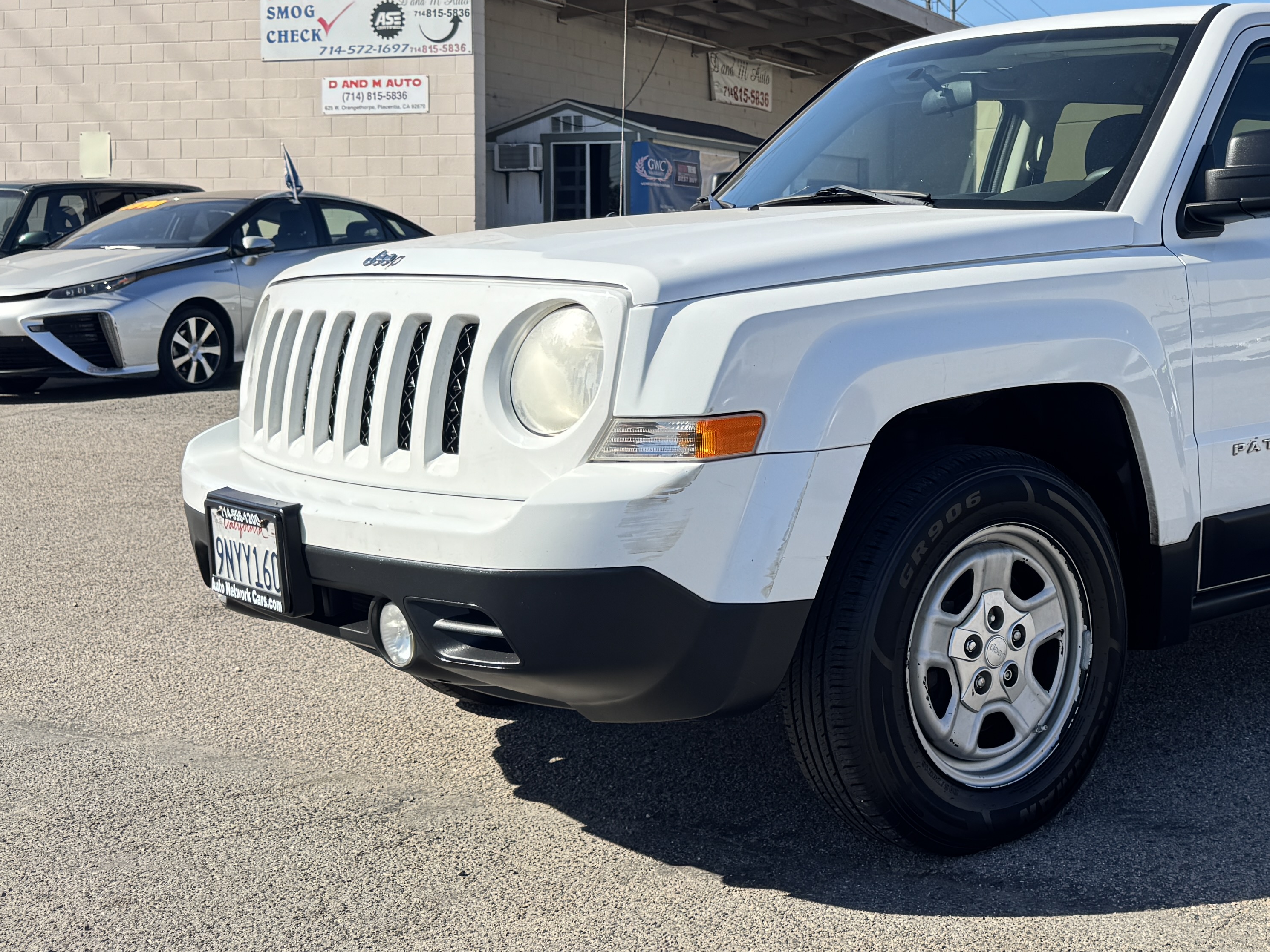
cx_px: 1044
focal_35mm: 46
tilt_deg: -1.6
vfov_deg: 31.2
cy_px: 281
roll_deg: +0.3
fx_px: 1688
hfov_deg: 39.4
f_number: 1.78
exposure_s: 1/1721
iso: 80
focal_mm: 6.76
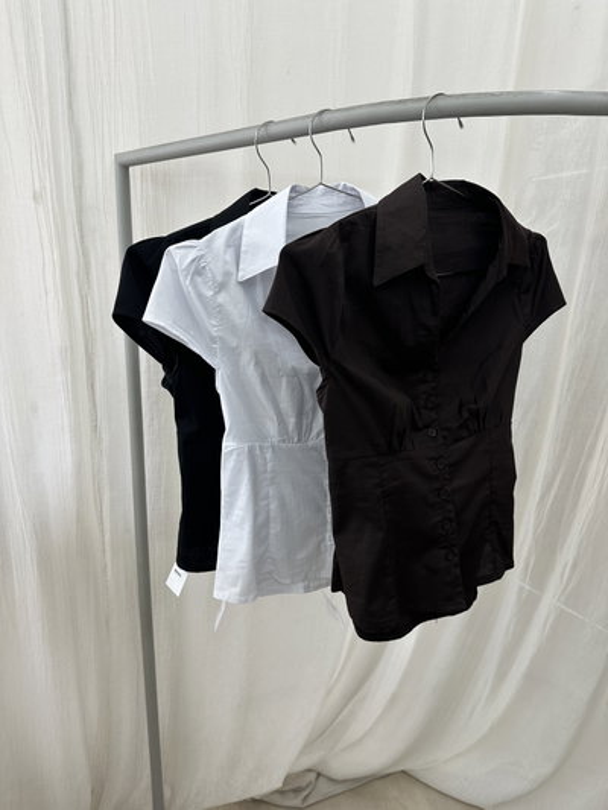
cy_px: 405
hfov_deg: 56.8
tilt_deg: -12.2
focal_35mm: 24
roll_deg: +0.0
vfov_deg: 71.6
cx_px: 304
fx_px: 562
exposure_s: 1/100
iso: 125
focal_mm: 6.86
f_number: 1.78
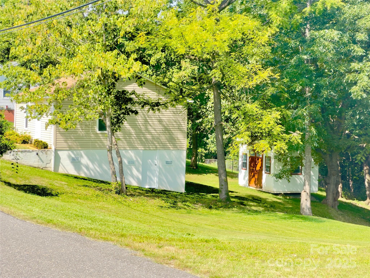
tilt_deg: -1.9
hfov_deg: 25.3
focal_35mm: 77
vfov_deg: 19.1
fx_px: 823
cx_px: 185
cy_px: 139
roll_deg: -0.9
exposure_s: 1/99
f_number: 2.8
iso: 40
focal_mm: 9
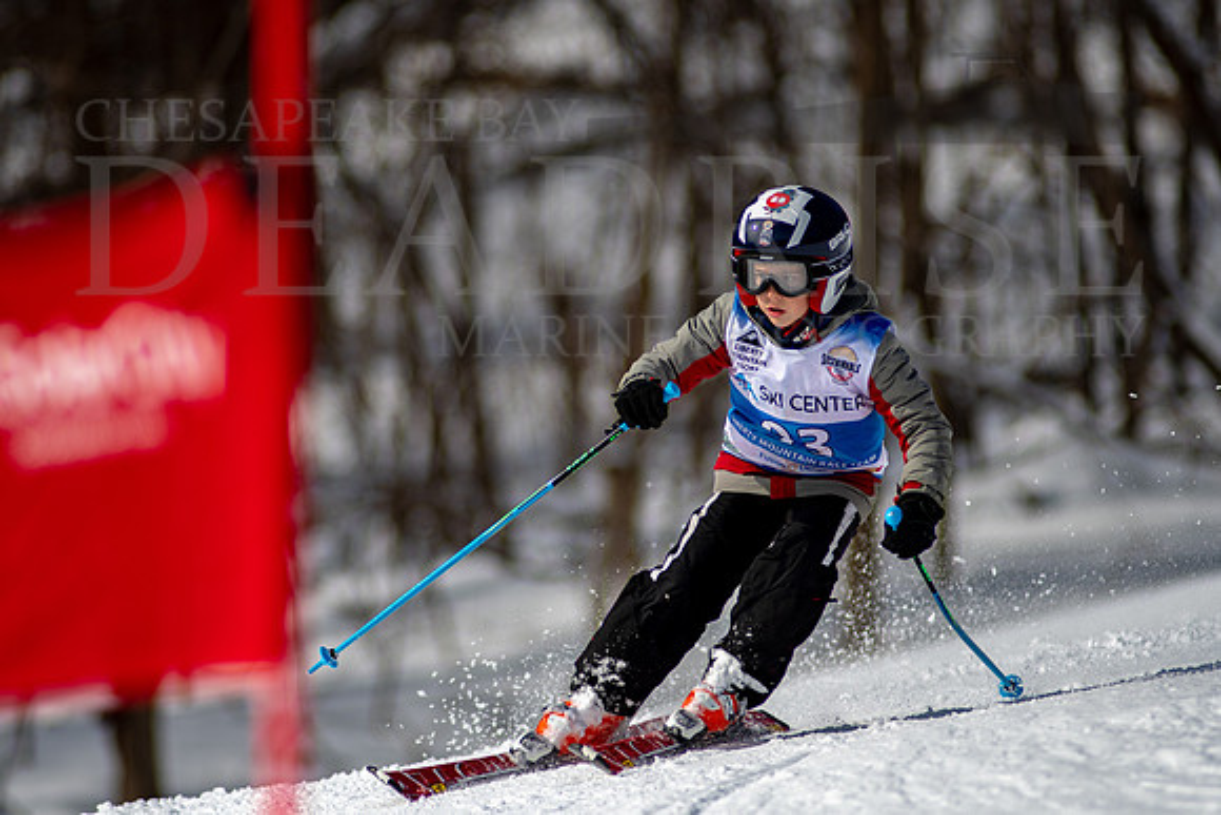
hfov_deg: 4.6
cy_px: 408
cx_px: 610
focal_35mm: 450
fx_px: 15265
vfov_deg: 3.1
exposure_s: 1/6400
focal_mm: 300
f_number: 2.8
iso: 100
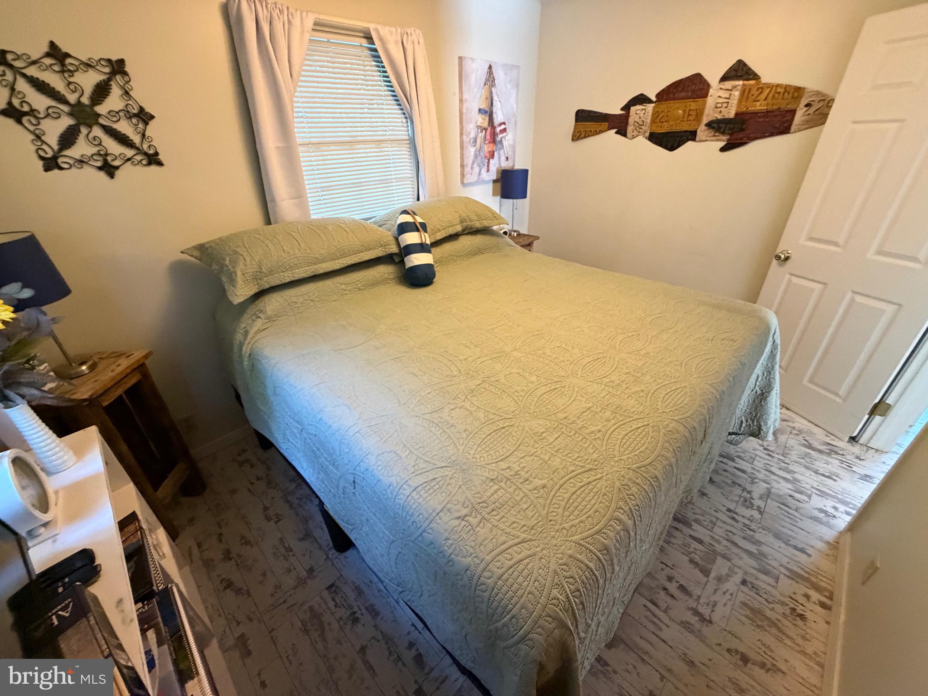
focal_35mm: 14
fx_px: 375
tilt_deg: -29.0
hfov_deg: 102.1
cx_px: 464
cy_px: 348
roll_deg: +1.4
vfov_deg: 85.7
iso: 500
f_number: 2.2
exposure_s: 1/60
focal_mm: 2.22
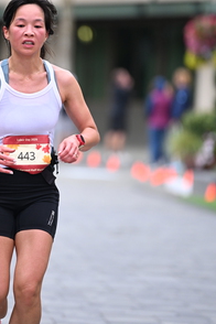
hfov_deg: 3.7
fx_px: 3366
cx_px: 19
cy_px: 95
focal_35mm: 374
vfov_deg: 5.5
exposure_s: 1/1600
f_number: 2.8
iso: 1000
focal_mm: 200
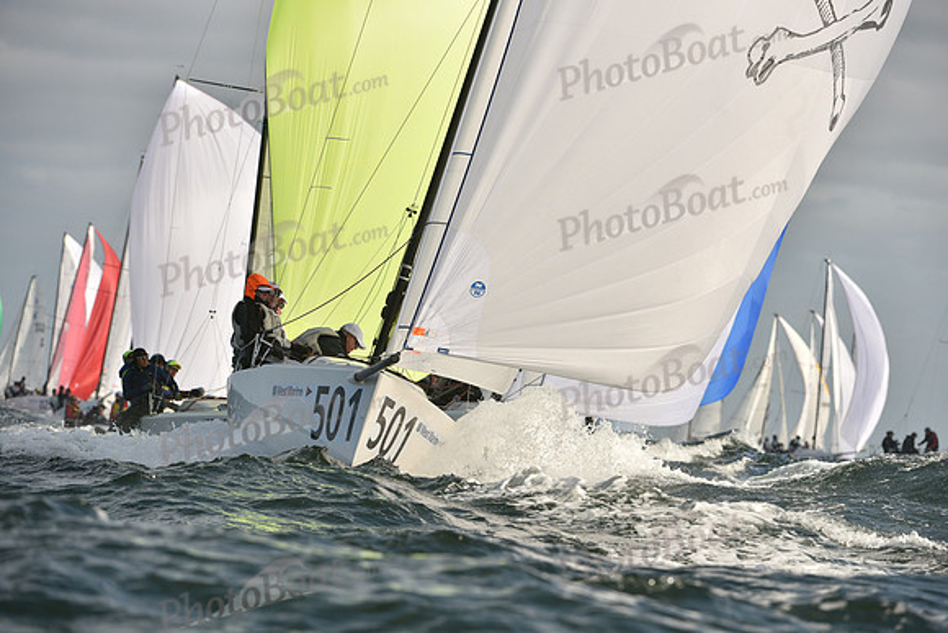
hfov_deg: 7.9
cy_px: 316
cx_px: 474
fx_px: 6848
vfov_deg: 5.3
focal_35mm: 260
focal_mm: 260
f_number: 7.1
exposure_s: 1/1600
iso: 320
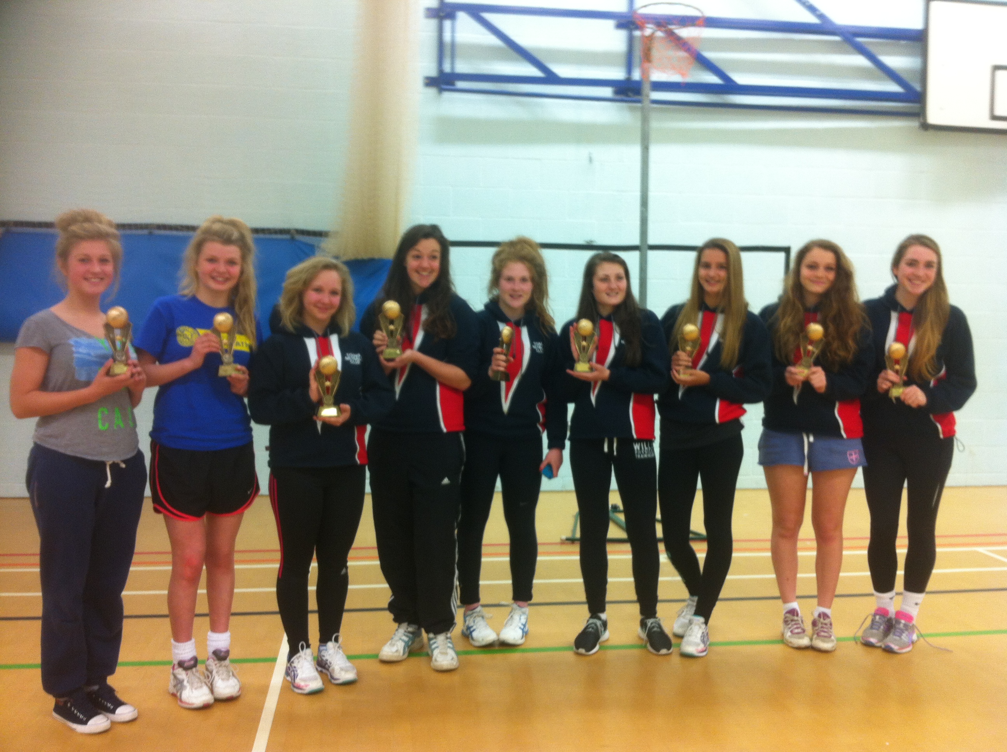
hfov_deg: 52.7
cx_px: 504
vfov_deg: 40.6
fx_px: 1017
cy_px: 376
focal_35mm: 35
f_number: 2.8
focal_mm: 3.85
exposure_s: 1/15
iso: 80
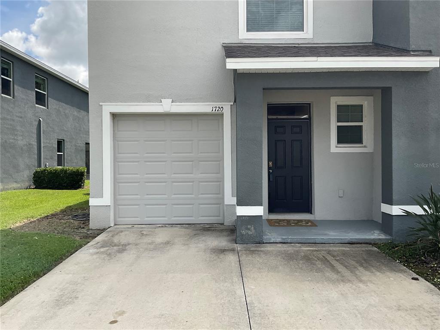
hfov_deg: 61.7
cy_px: 165
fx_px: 369
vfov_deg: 48.2
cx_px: 220
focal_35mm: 29
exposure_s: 1/1534
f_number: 1.8
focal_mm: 3
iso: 16
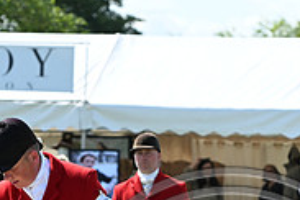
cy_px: 312
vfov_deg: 4.1
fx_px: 2766
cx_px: 211
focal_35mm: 332
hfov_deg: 6.2
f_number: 4.5
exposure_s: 1/1250
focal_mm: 105
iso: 280
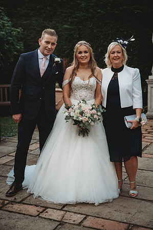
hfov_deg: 24.6
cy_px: 115
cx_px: 76
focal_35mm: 55
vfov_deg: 36.3
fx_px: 351
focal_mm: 55
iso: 100
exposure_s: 1/320
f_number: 2.8
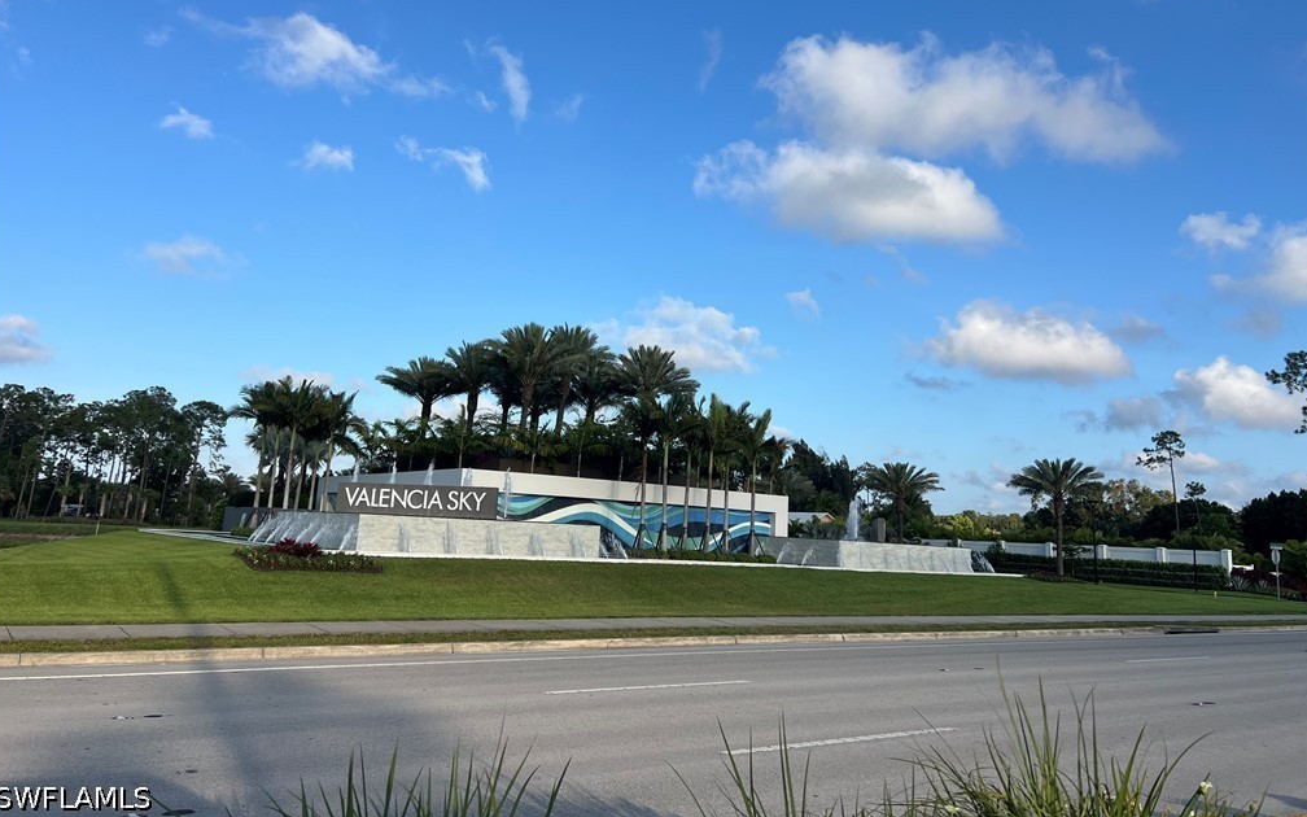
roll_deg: -3.1
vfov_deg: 44.3
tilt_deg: +11.3
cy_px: 322
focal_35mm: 28
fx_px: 997
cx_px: 652
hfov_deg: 66.5
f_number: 1.5
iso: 50
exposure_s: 1/3571
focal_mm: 5.7
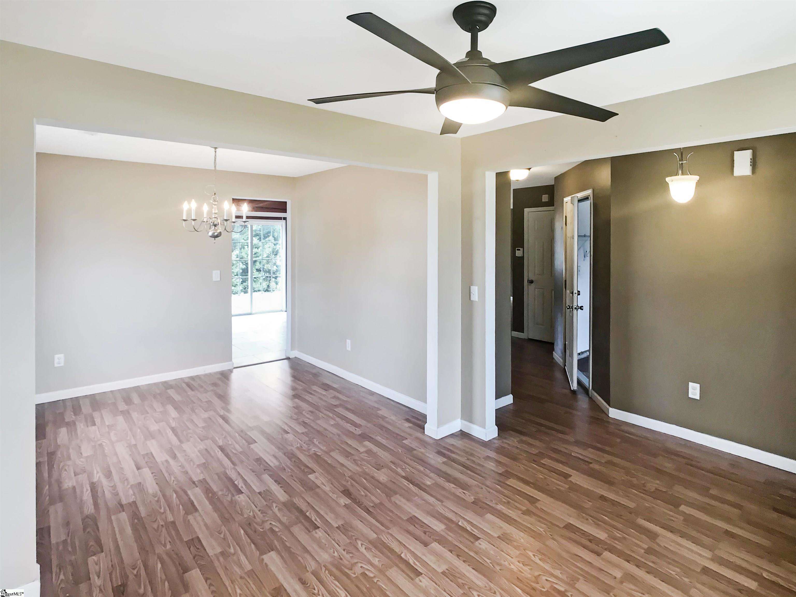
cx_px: 398
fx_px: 644
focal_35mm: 28
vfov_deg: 49.7
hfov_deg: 63.4
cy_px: 298
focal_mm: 3.99
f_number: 1.8
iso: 32
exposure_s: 1/60
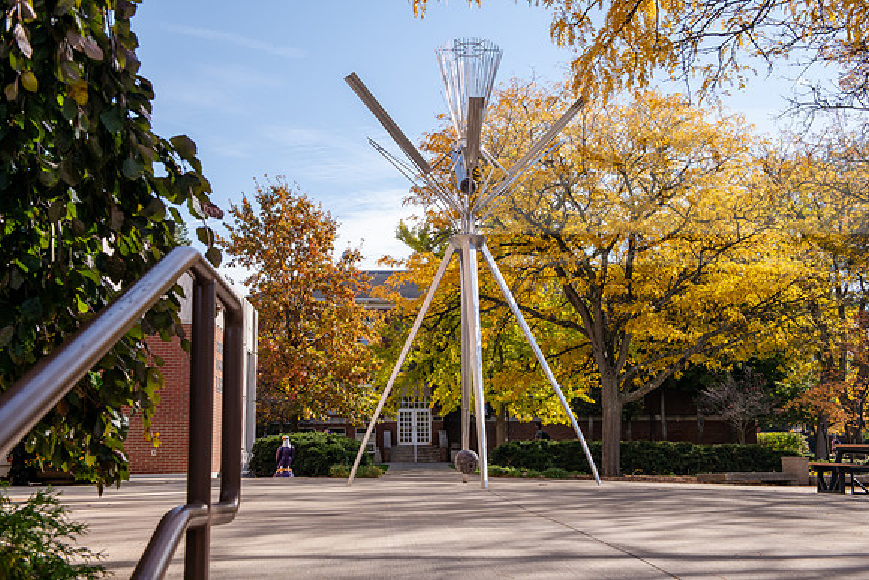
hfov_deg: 44.5
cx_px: 434
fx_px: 1062
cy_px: 290
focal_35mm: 44
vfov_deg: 30.5
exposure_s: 1/200
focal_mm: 44
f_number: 10
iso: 250
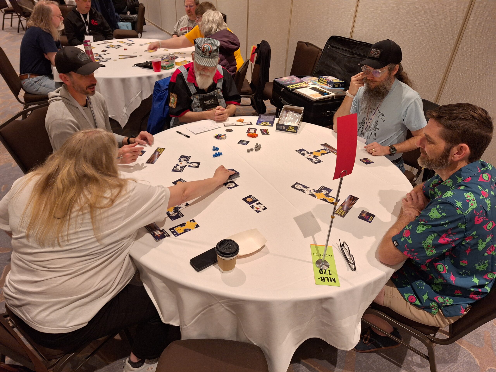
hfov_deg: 73.9
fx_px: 330
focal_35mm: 23
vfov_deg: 58.9
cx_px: 248
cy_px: 186
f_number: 1.8
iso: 200
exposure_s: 1/40
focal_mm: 5.54
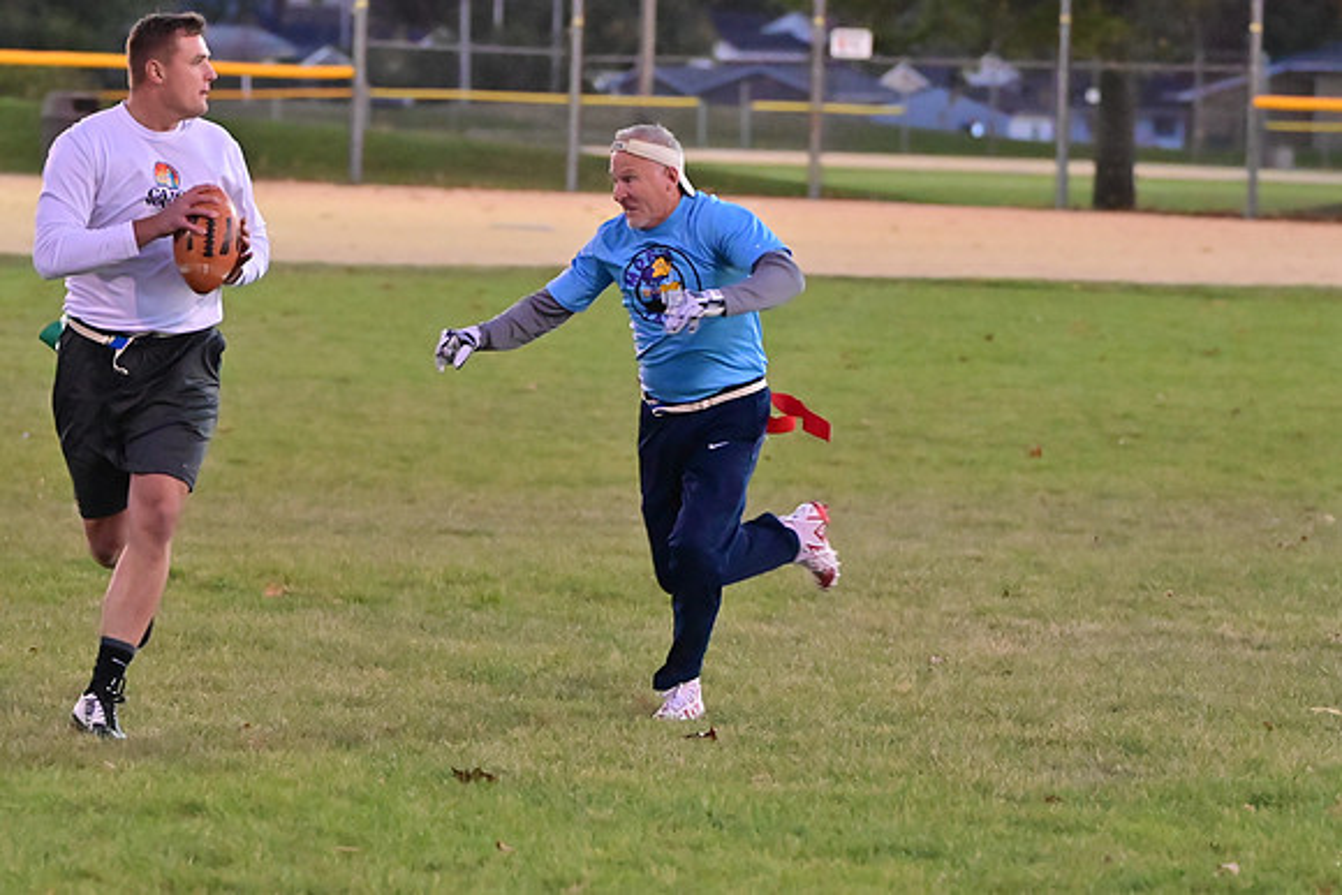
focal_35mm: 187
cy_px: 448
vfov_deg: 7.3
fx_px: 6972
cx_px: 671
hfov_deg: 11.0
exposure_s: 1/640
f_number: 4
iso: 6400
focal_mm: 125
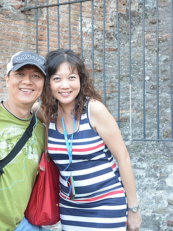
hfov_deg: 17.4
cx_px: 76
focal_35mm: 85
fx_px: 565
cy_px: 104
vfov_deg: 23.1
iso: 1000
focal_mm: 35
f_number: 6.3
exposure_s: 1/100
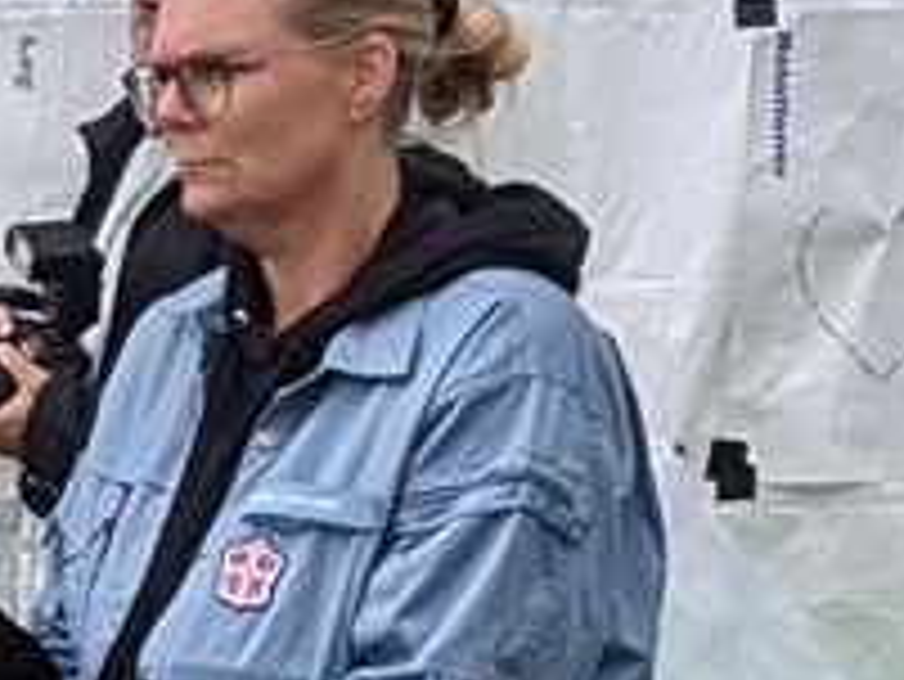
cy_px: 1207
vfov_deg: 4.6
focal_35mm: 317
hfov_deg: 6.0
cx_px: -1331
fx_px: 8283
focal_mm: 6.9
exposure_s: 1/162
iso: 19
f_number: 1.68
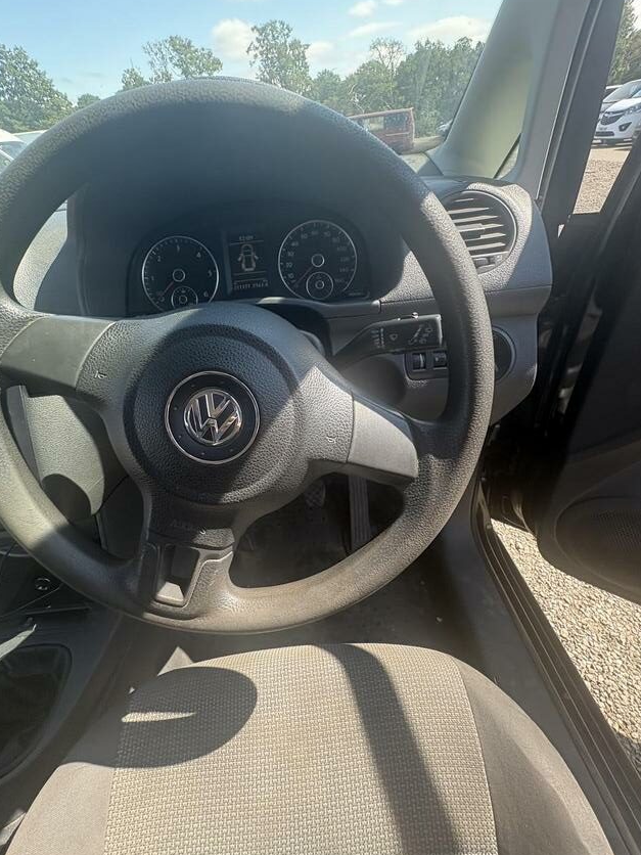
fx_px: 370
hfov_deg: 81.7
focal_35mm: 15
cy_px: 411
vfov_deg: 98.1
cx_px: 305
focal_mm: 2.22
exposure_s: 1/190
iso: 64
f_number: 2.2
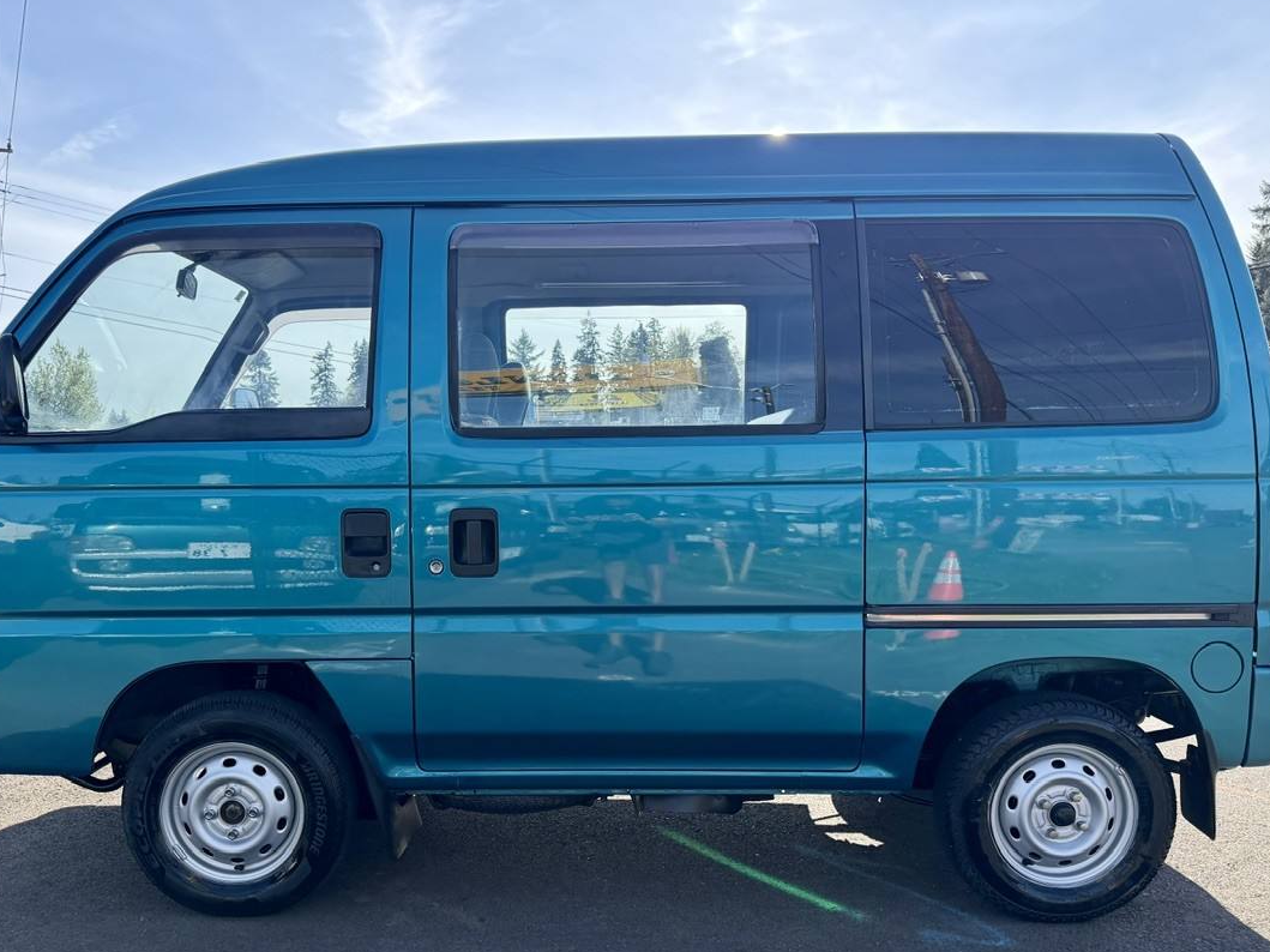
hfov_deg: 61.6
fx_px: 1064
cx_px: 597
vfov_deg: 48.1
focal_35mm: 29
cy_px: 537
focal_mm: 6.76
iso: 100
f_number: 1.78
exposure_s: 1/2611
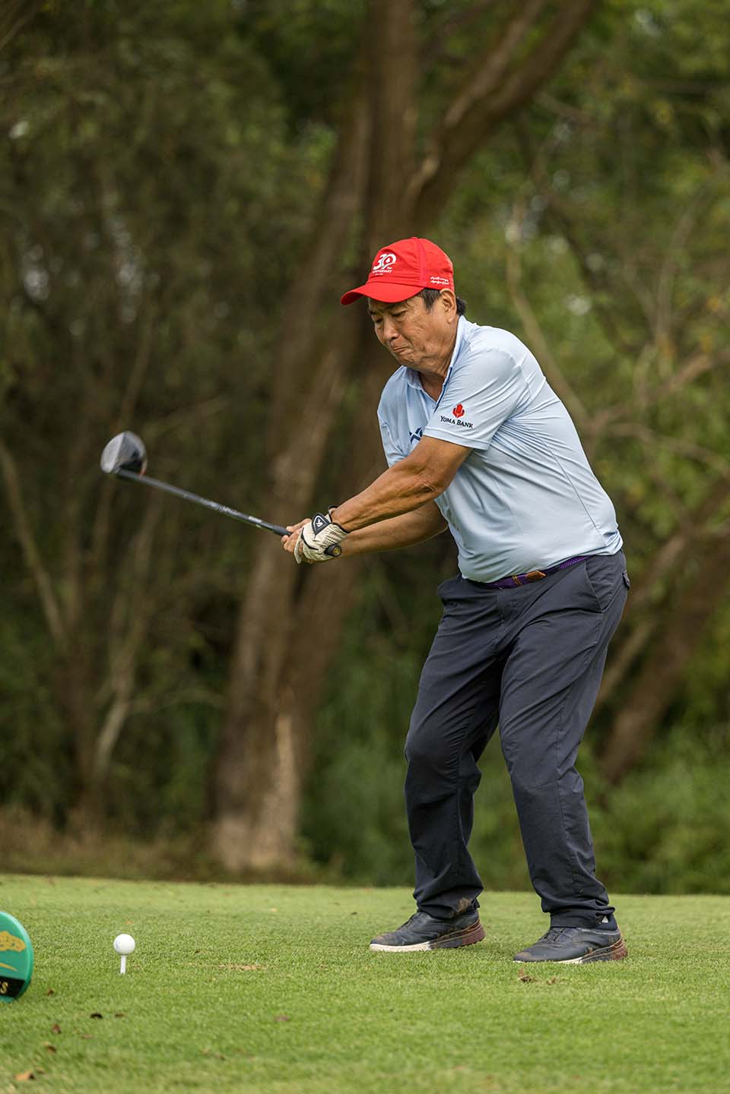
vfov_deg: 15.2
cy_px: 547
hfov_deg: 10.2
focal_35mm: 135
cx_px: 365
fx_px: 4106
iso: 450
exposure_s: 1/2000
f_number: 2.8
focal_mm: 135
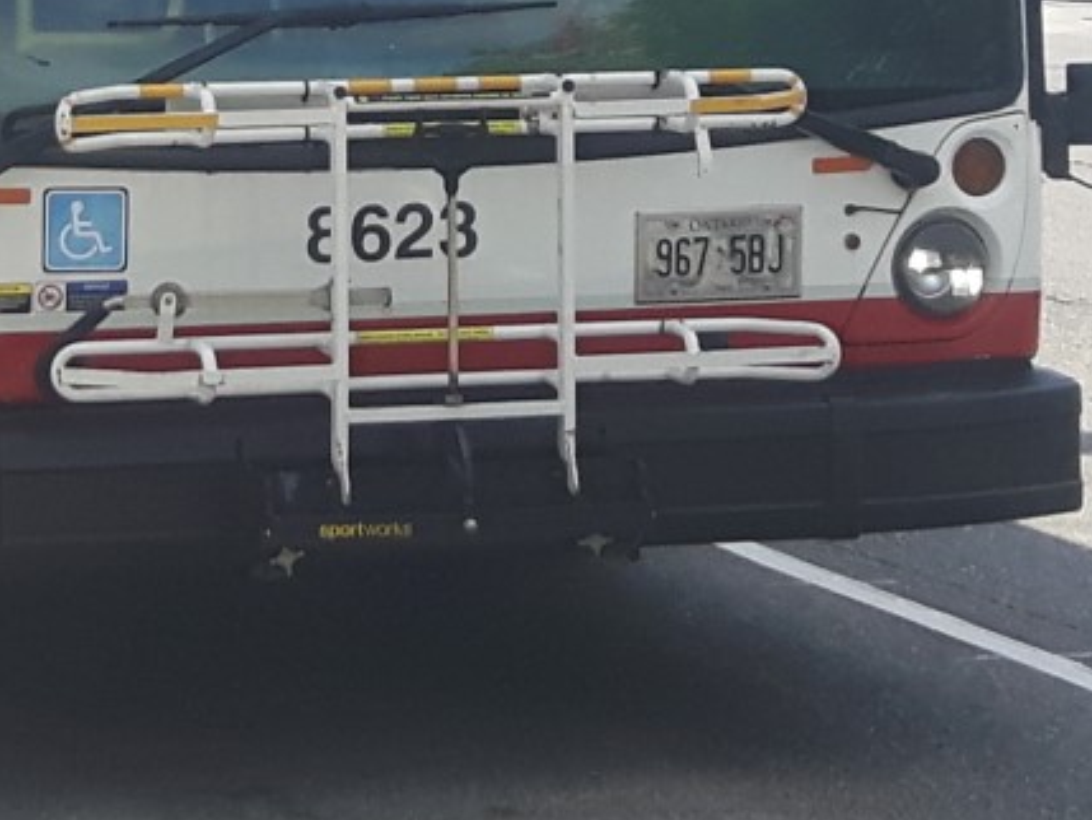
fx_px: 2335
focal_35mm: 74
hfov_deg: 25.8
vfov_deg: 19.5
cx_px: 199
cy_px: 76
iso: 40
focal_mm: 3.7
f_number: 1.9
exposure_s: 1/745
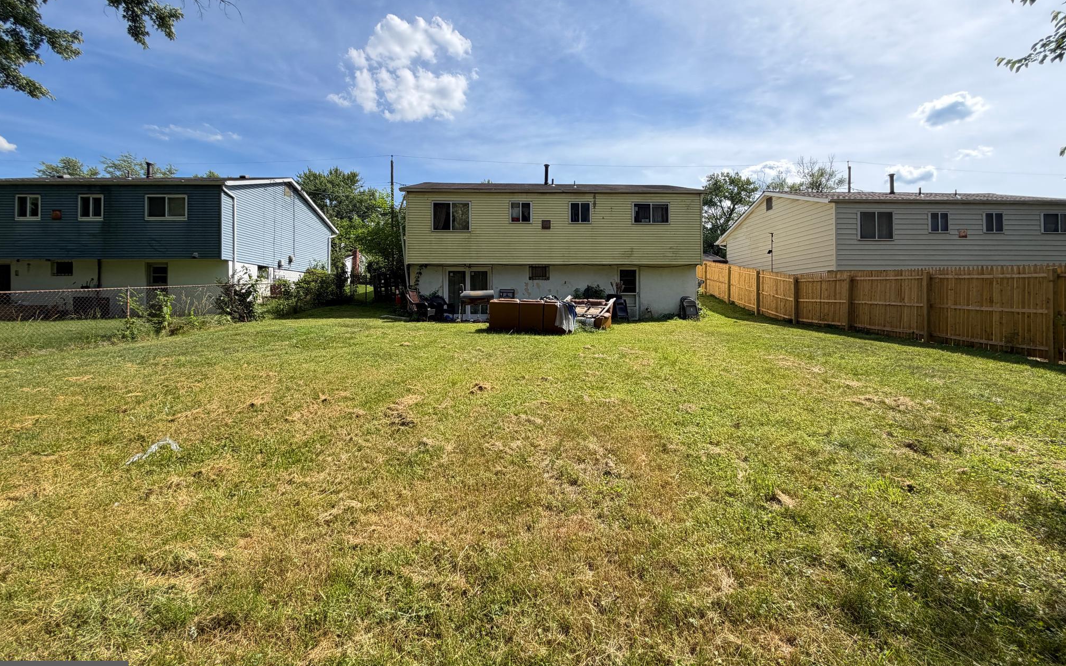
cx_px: 536
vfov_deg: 74.6
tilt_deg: +1.5
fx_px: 436
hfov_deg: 101.5
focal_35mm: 15
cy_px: 300
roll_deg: +0.2
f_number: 2.2
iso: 40
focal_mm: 2.22
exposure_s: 1/579
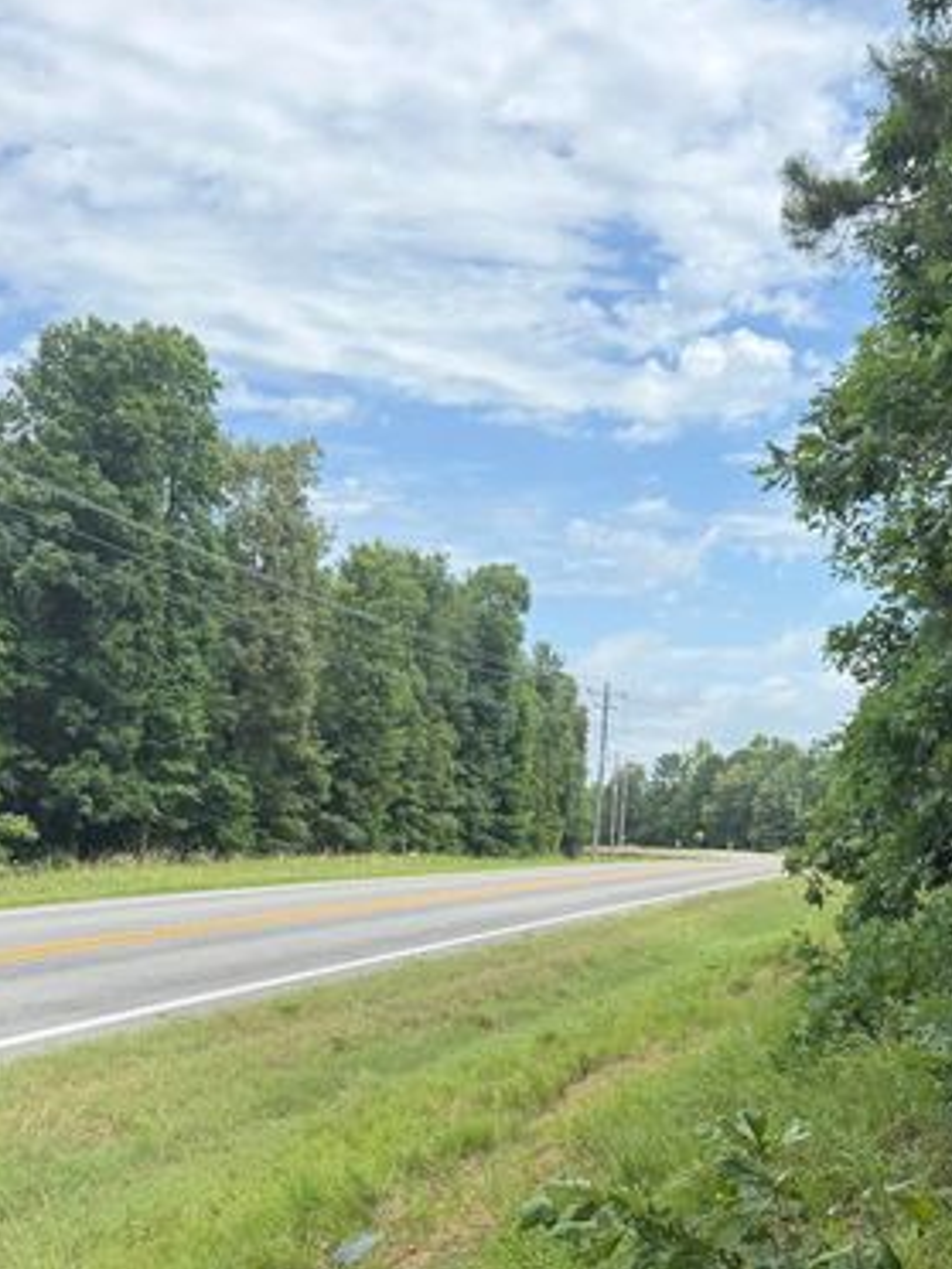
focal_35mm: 43
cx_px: 788
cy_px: 991
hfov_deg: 32.5
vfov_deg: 42.2
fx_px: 1577
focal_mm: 6.76
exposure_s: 1/2801
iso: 100
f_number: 1.78
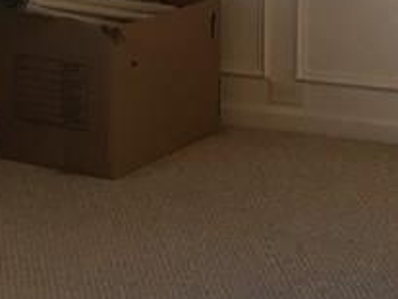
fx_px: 1658
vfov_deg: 10.1
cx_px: 357
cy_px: -116
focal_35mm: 144
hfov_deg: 13.6
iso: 25
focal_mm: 4.15
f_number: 2.2
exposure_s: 1/40
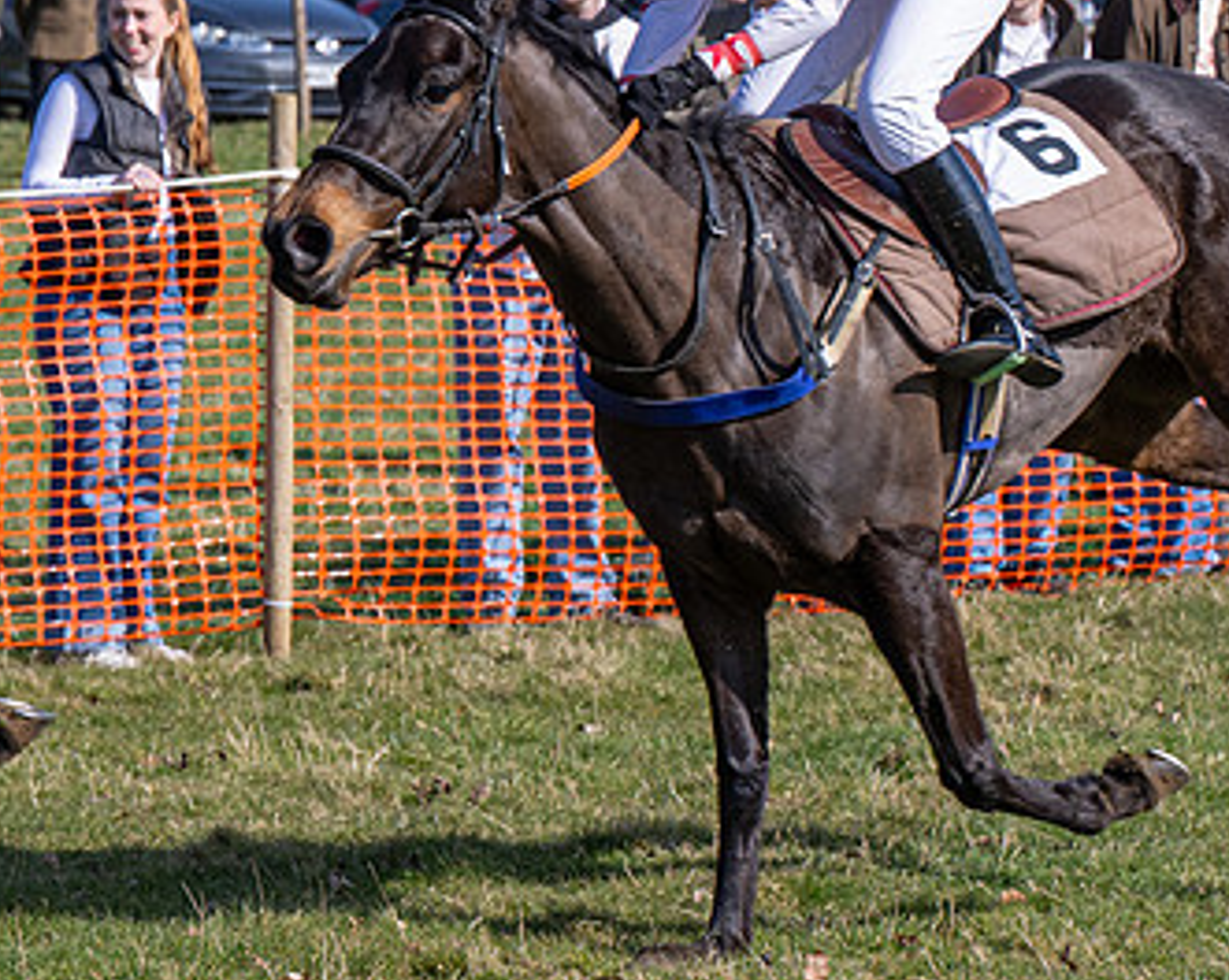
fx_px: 8320
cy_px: 427
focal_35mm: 229
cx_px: 129
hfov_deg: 8.4
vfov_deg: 6.7
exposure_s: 1/1600
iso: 200
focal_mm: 70
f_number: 5
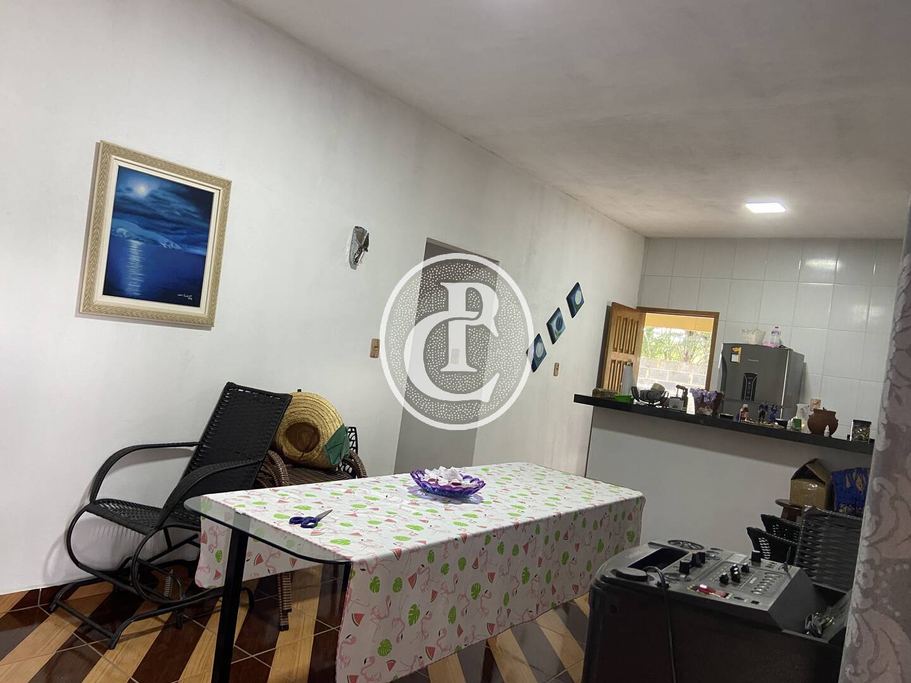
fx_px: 684
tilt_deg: +0.5
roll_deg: -8.3
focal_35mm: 26
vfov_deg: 53.1
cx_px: 456
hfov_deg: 67.3
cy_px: 342
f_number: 1.8
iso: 250
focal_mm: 4.25
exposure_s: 1/60
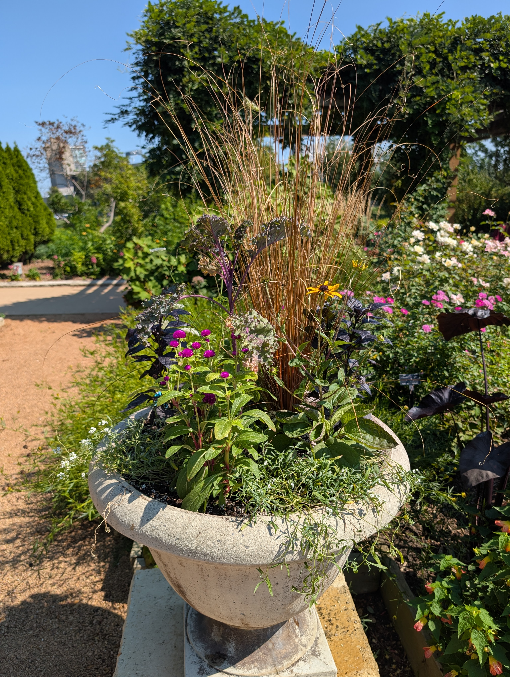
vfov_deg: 71.5
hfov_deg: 56.9
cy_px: 338
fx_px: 470
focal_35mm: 24
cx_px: 255
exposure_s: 1/810
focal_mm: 6.9
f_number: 1.68
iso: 19
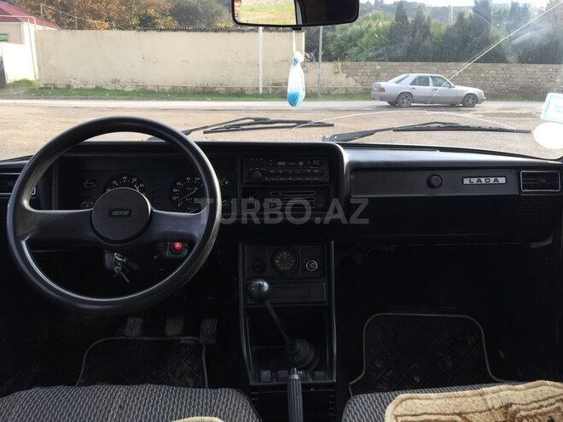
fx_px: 472
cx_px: 282
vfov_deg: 48.2
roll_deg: -1.6
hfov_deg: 61.7
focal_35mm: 29
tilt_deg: -14.3
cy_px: 211
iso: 32
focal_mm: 4.15
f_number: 2.2
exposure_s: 1/335
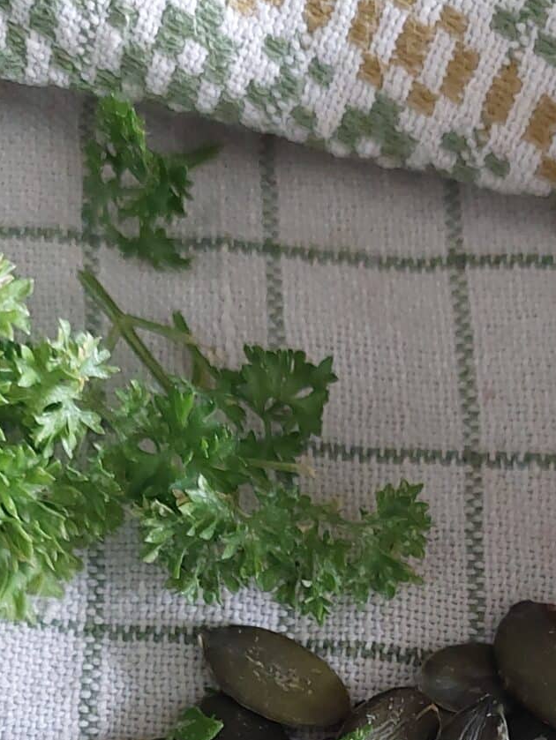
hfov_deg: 24.0
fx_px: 1305
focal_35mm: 61
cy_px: 845
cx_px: 323
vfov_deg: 28.3
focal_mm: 5.23
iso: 640
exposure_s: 1/25
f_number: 1.8
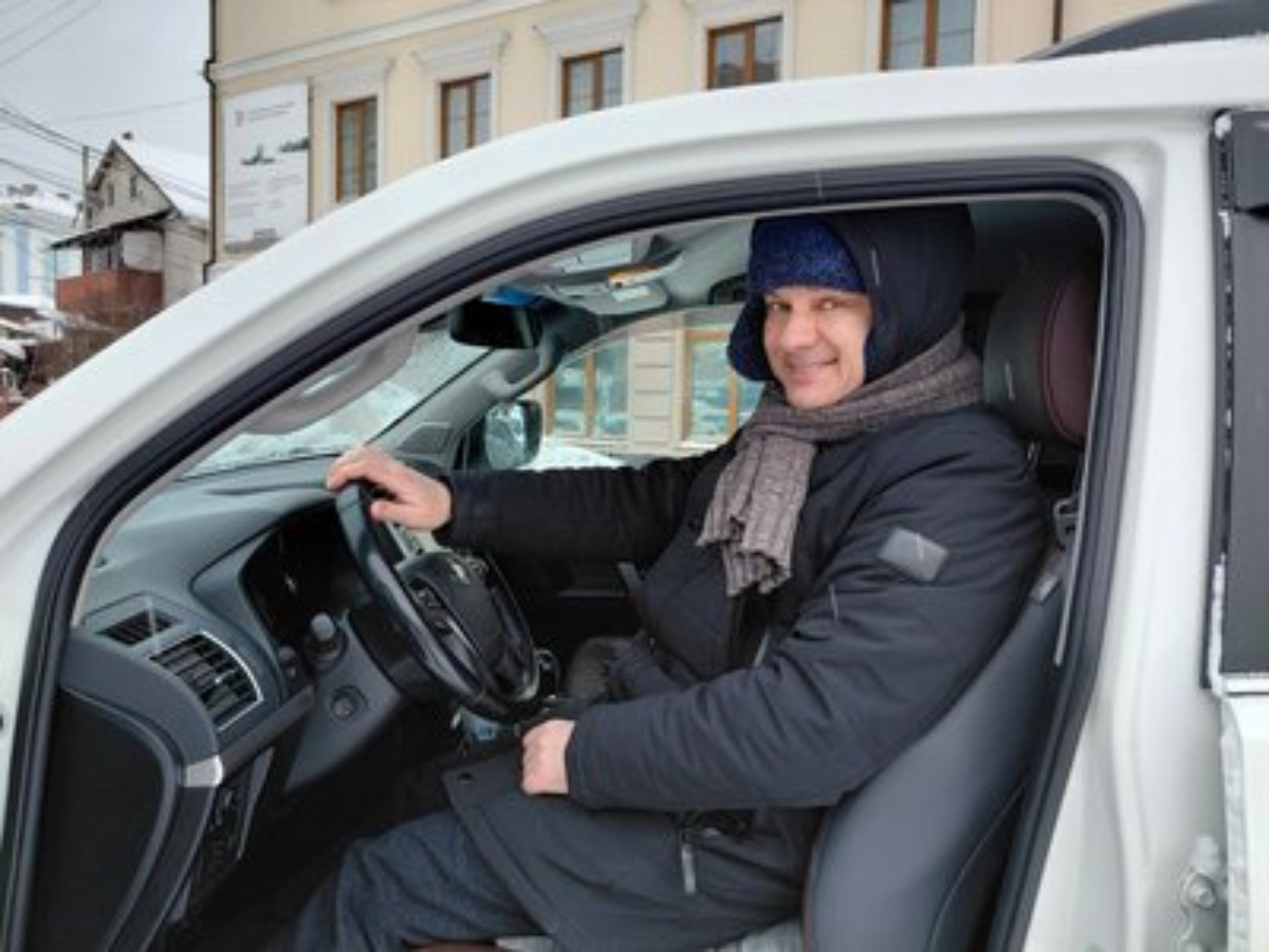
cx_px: 634
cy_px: 476
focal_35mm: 25
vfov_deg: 54.9
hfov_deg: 69.4
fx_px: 916
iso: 50
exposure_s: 1/158
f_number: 1.8
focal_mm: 4.69
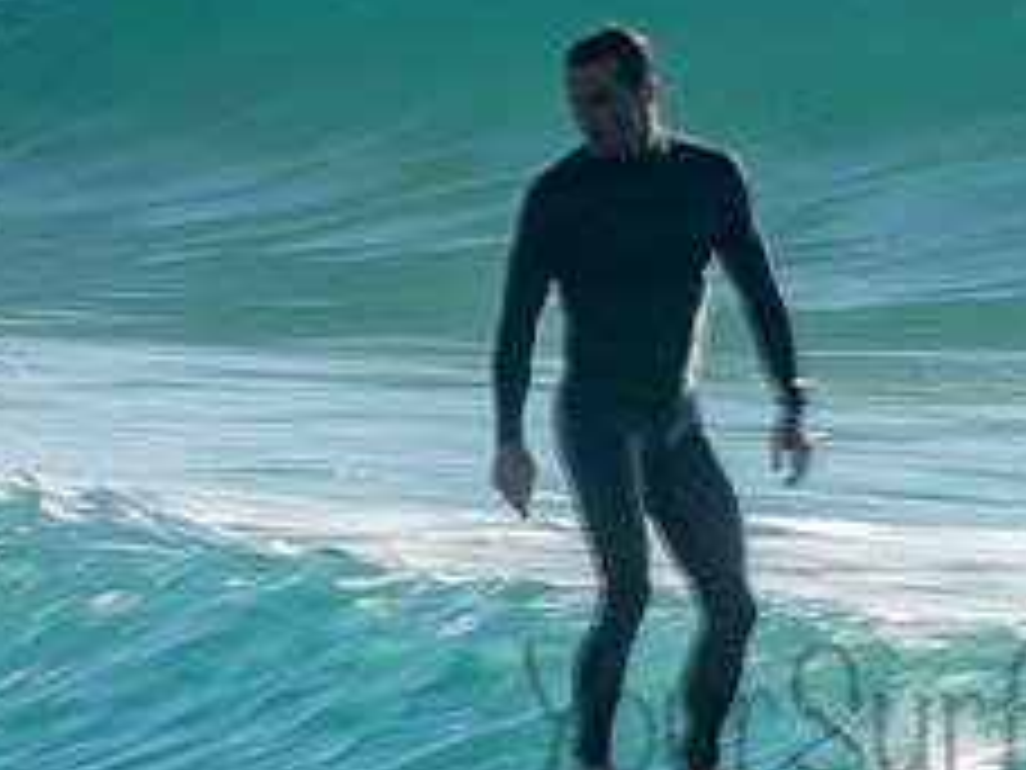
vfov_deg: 1.0
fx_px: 43451
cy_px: 673
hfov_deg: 1.4
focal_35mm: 1466
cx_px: 986
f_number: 32
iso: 100
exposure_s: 1/20
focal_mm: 400
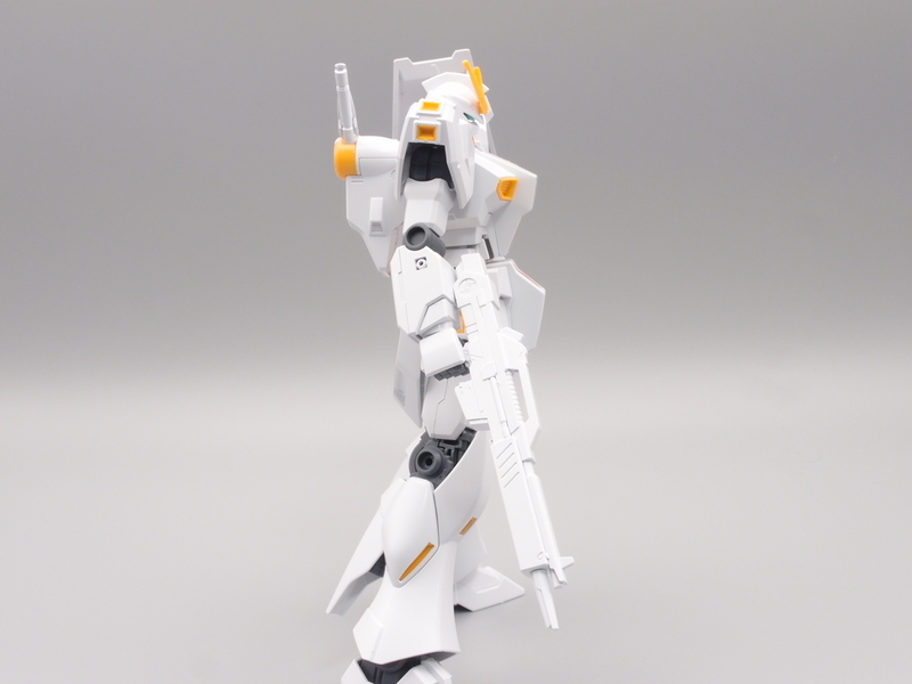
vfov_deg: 29.1
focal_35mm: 50
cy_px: 342
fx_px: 1317
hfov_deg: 38.2
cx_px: 456
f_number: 8
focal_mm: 10.83
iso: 100
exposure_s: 1/5
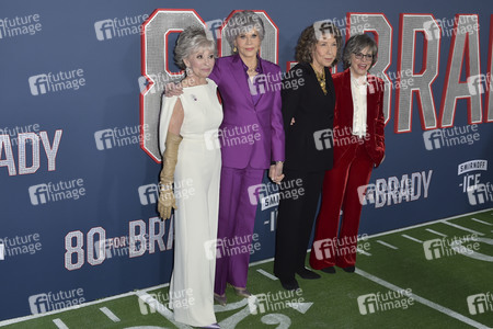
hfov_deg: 50.7
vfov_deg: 35.1
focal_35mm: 38
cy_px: 164
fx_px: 520
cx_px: 246
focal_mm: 38
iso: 500
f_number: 6.3
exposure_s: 1/250
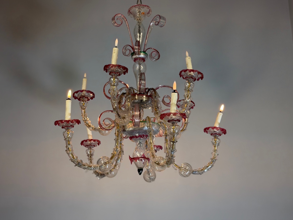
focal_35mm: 48
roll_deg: +1.0
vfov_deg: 30.3
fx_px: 406
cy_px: 110
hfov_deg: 39.7
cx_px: 146
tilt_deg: +13.2
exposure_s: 1/100
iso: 125
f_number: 1.78
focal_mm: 6.76
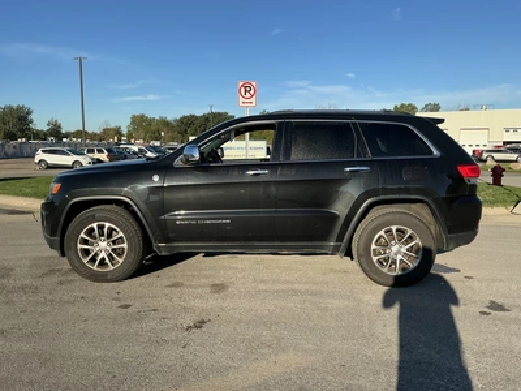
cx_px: 260
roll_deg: -1.5
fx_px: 421
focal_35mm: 28
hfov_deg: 63.4
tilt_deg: -1.6
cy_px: 196
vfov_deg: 49.7
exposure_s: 1/1490
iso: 25
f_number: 1.8
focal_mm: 3
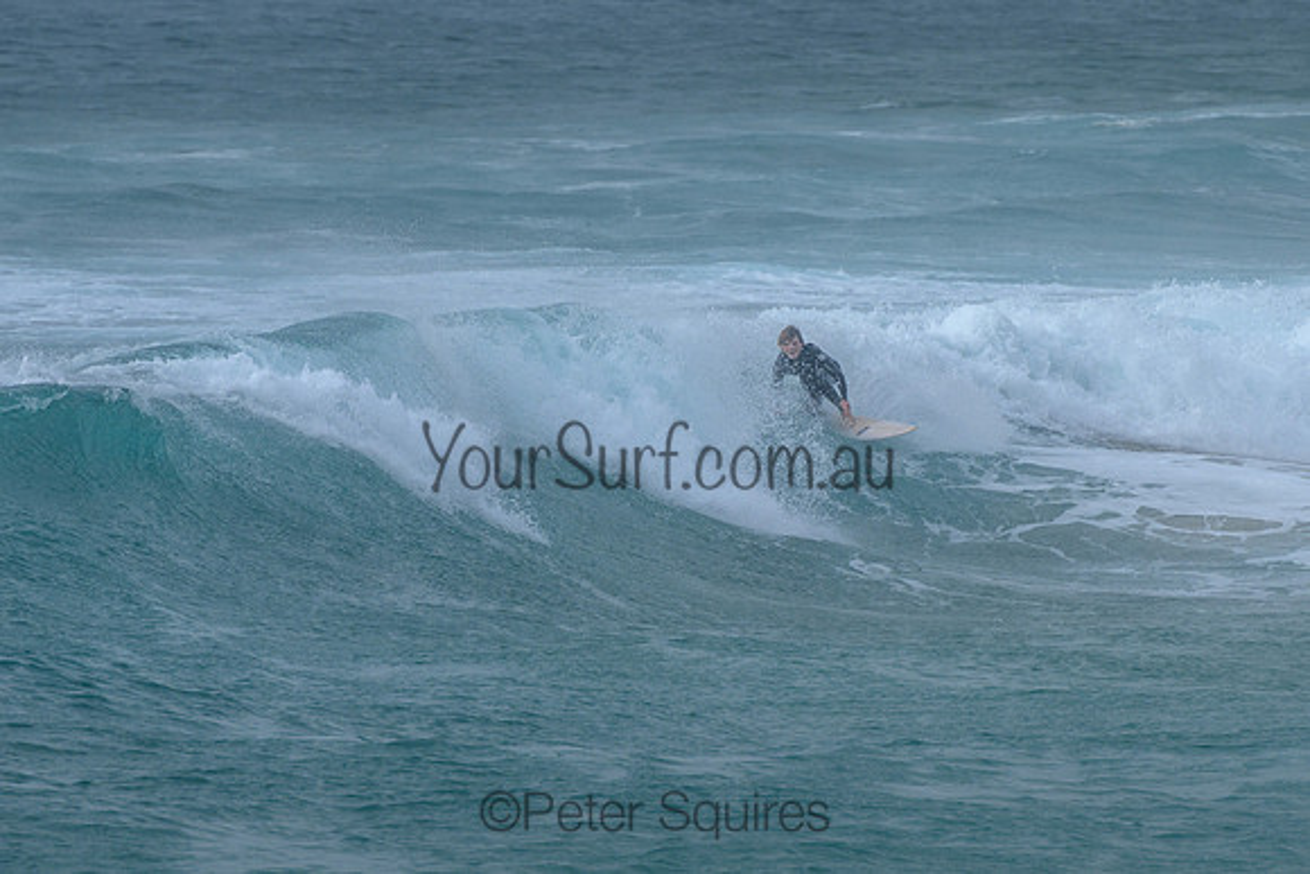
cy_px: 413
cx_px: 828
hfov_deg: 3.7
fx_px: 20029
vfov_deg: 2.5
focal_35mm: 550
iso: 500
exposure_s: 1/2000
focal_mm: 400
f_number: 9
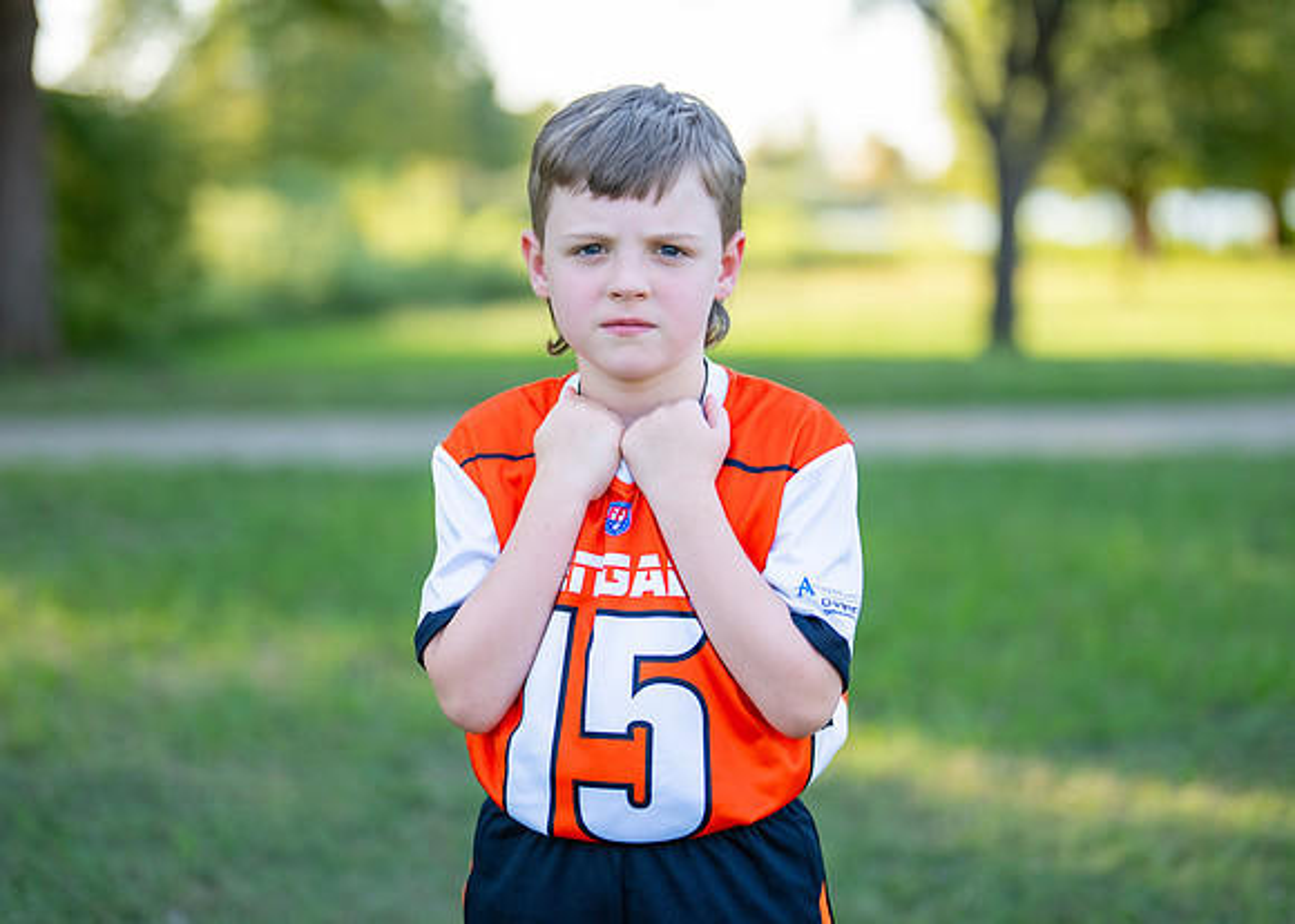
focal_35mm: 64
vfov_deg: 22.4
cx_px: 674
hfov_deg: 31.0
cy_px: 424
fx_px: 2337
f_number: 1.2
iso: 100
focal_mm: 50
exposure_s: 1/1000
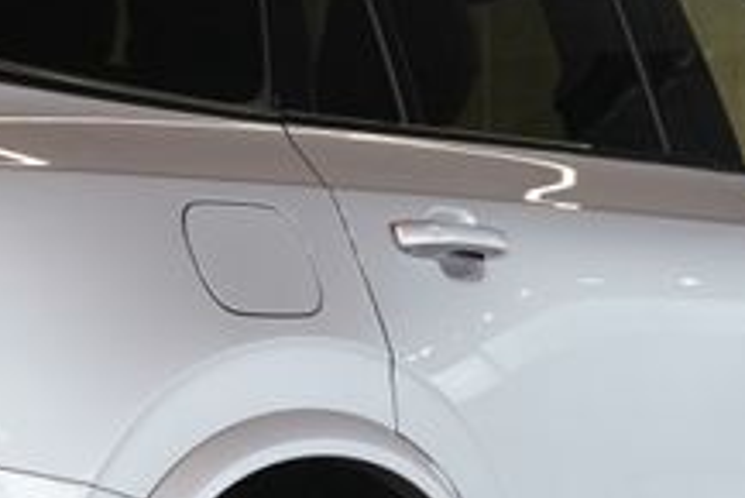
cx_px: 27
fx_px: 6357
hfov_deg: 6.7
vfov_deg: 4.5
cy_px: 383
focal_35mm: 307
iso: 2000
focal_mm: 65
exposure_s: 1/160
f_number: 5.6
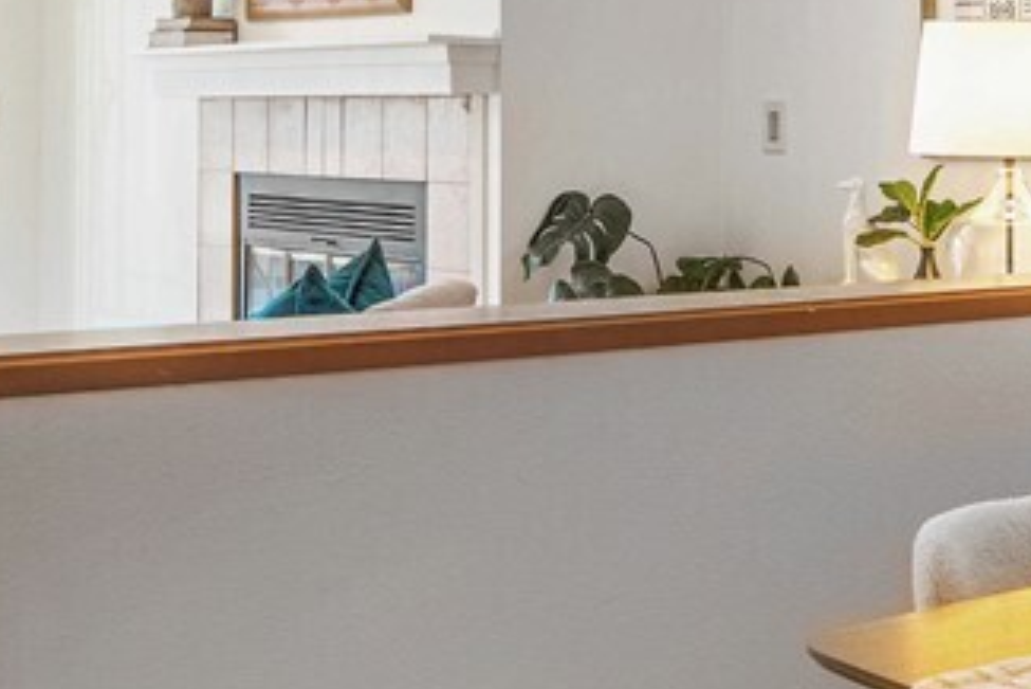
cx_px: 874
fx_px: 2091
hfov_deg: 27.0
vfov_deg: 18.5
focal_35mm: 73
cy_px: 122
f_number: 5.6
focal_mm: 14
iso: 200
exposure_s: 1/400
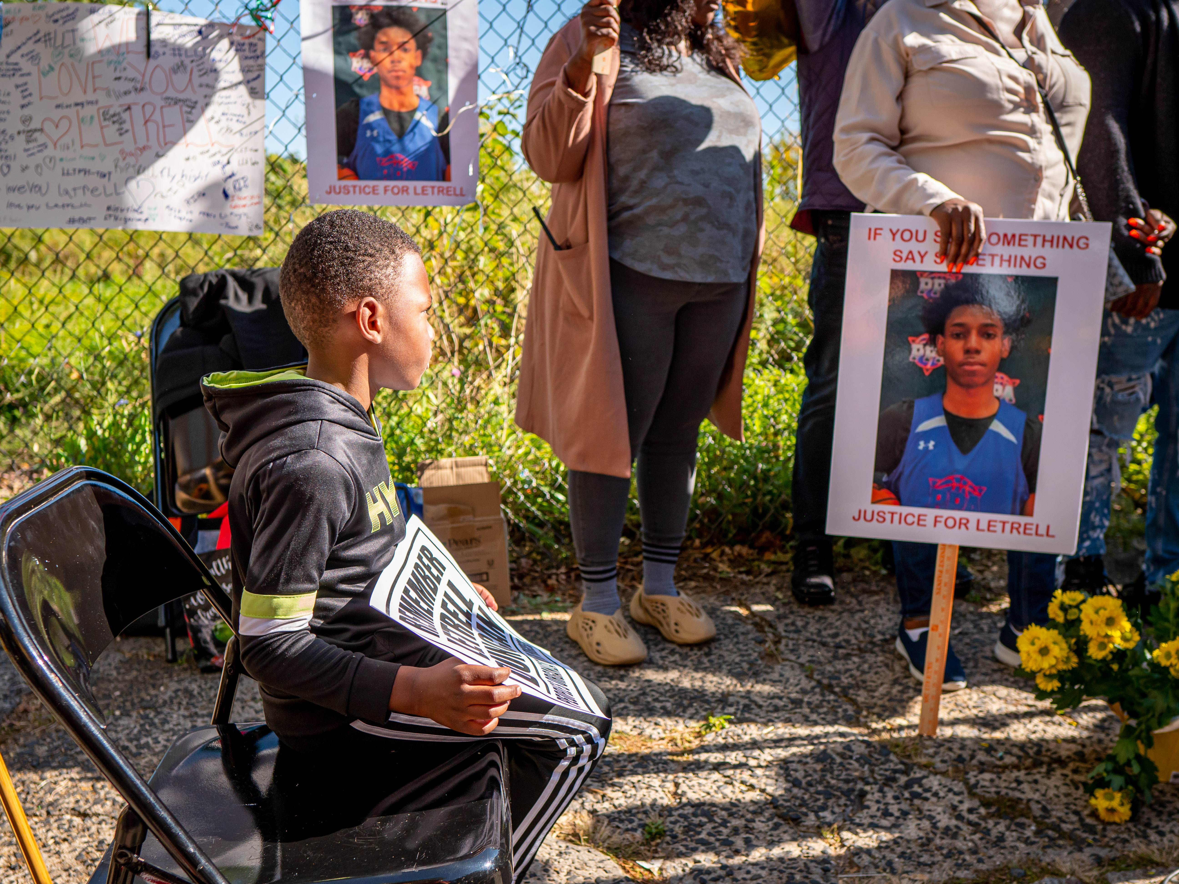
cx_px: 590
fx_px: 1090
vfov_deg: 44.2
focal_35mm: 32
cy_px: 442
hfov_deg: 56.8
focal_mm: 16
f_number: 2.5
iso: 160
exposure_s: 1/1000
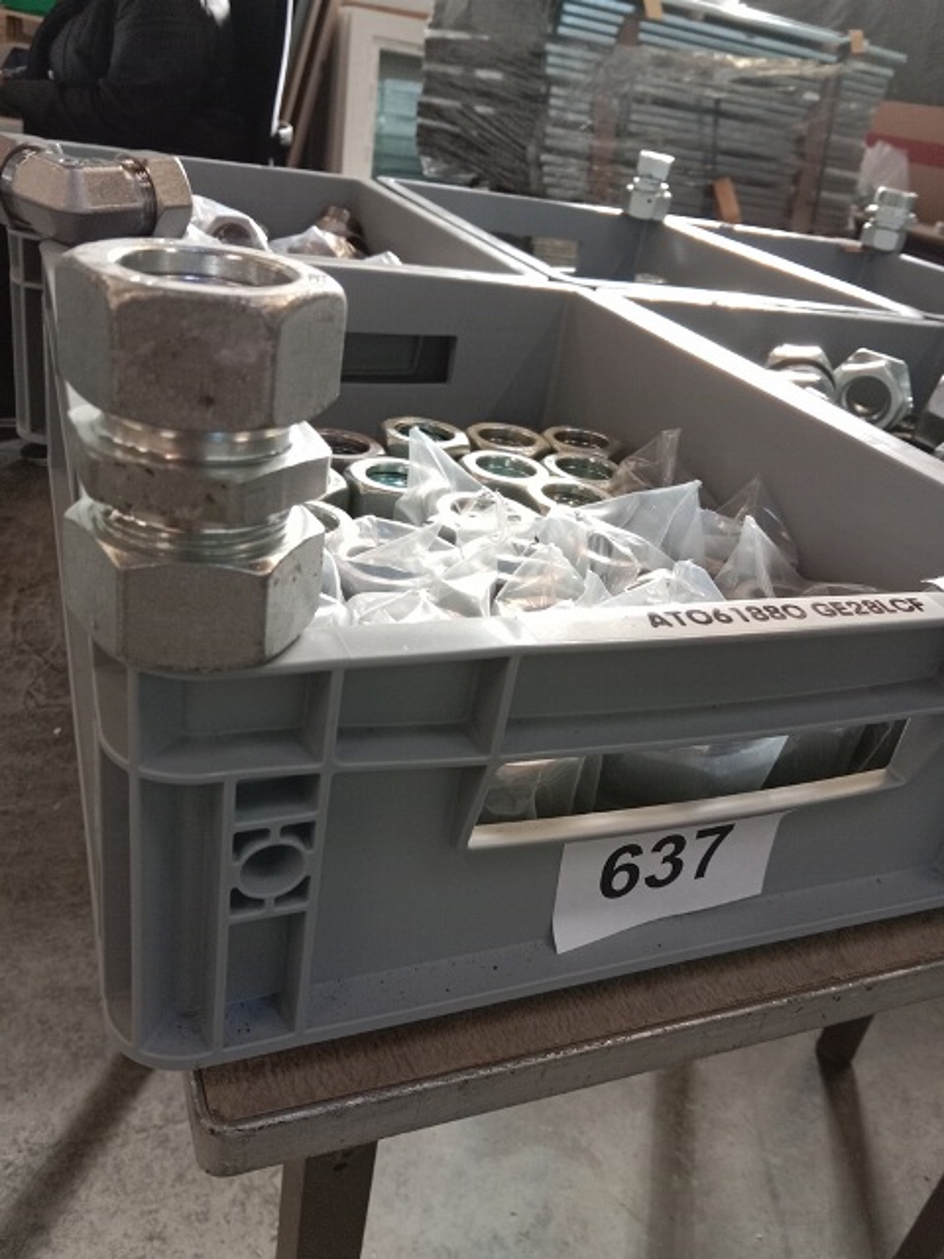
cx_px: 472
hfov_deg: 51.4
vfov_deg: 65.3
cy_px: 630
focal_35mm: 27
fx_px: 982
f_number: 2.2
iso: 554
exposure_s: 1/25
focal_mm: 3.65
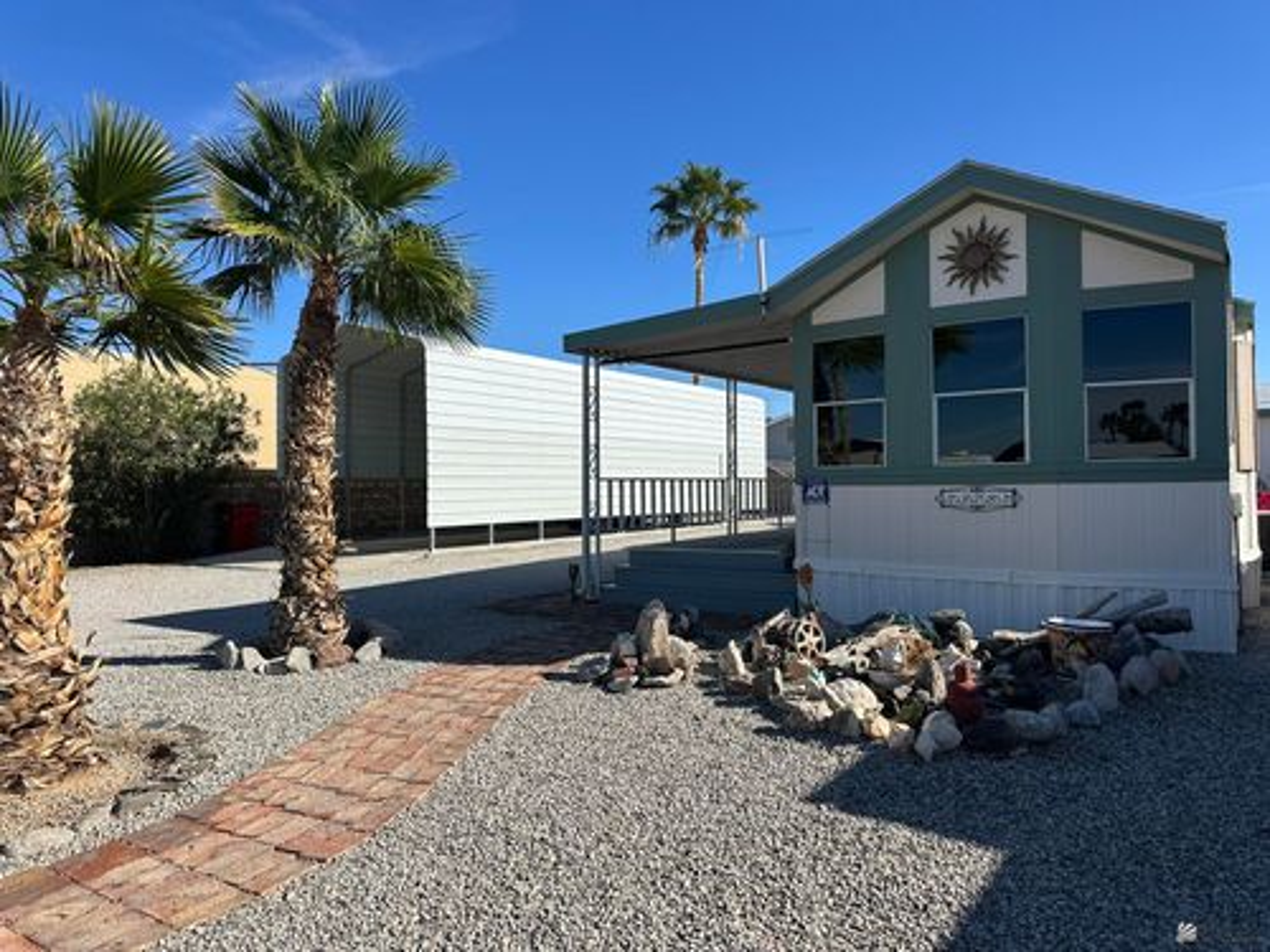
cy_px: 476
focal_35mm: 24
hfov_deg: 71.6
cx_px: 635
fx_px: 881
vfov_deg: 56.8
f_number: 1.78
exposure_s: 1/5263
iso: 80
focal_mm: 6.86
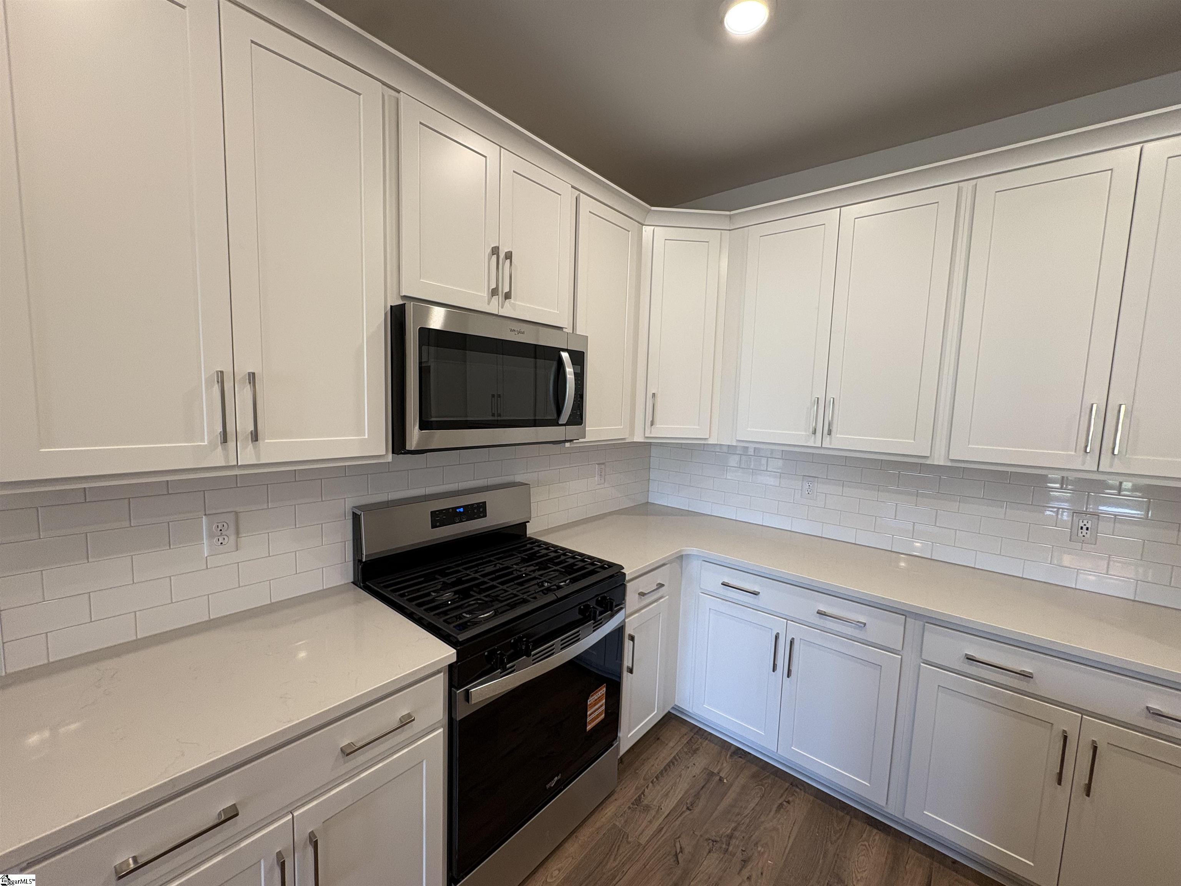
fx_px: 478
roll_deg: -1.5
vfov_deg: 85.7
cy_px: 443
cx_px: 590
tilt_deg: -4.4
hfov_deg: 102.1
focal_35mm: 14
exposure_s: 1/120
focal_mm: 2.22
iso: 160
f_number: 2.2
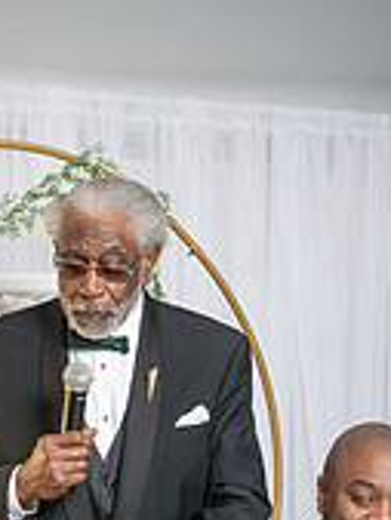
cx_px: -28
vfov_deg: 14.3
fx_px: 2046
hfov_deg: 10.8
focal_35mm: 136
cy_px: 507
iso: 1000
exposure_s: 1/200
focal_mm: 37
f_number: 5.6
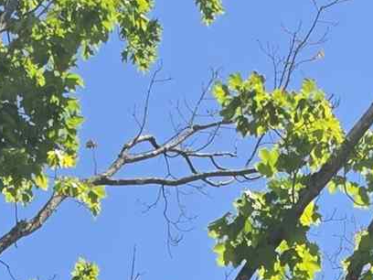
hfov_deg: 11.3
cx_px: 354
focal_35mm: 173
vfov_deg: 7.0
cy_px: 1037
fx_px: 1864
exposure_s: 1/3971
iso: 64
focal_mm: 6.5
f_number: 1.4
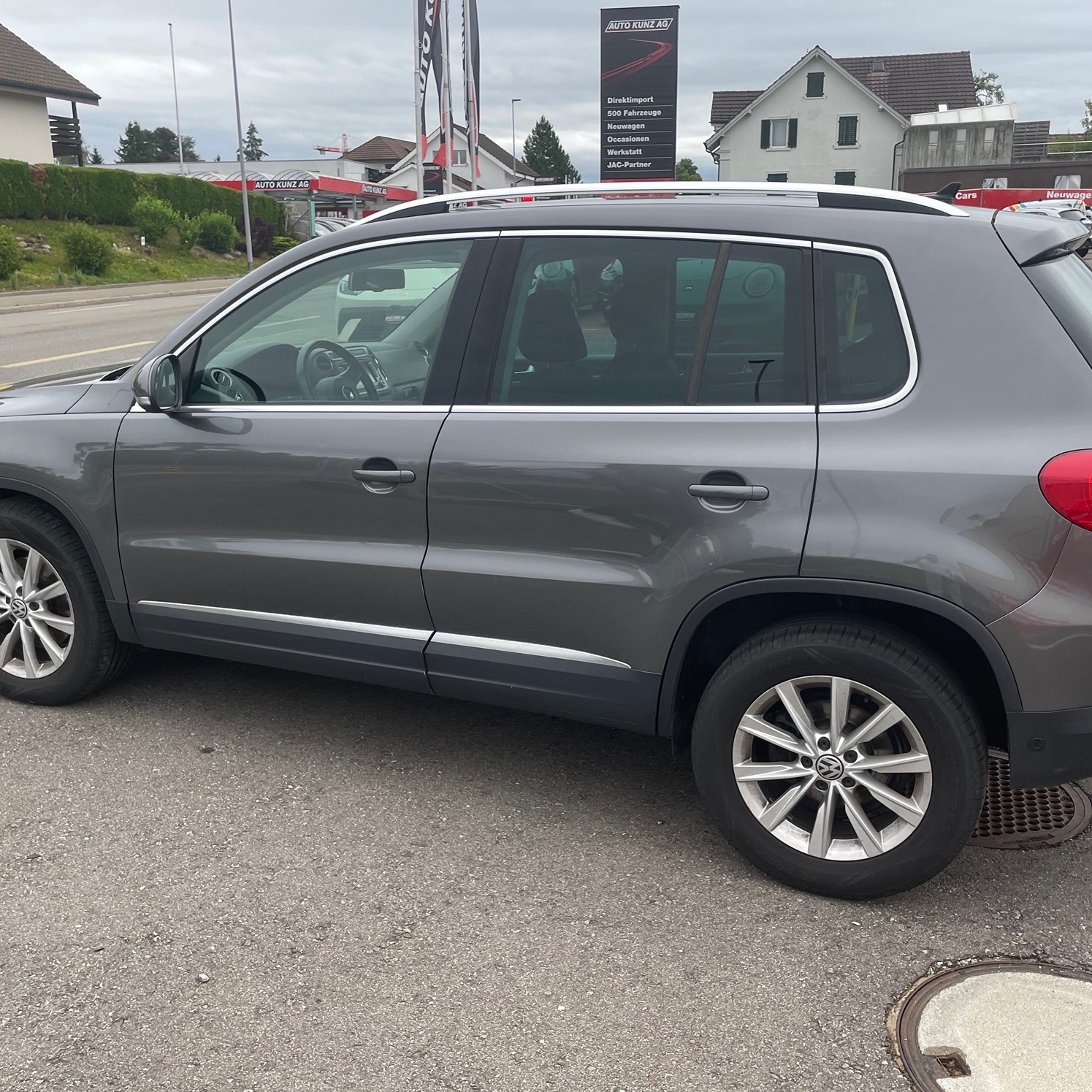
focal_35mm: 31
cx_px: 581
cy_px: 542
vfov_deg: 52.5
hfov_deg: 52.5
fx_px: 1106
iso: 32
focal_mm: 4.2
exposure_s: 1/409
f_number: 1.6
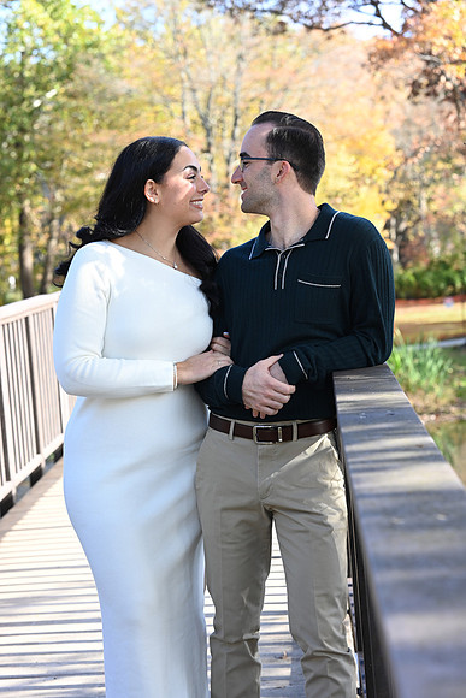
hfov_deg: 16.1
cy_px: 349
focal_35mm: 85
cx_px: 233
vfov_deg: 23.9
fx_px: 1649
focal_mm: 85
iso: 320
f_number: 6.3
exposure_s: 1/160
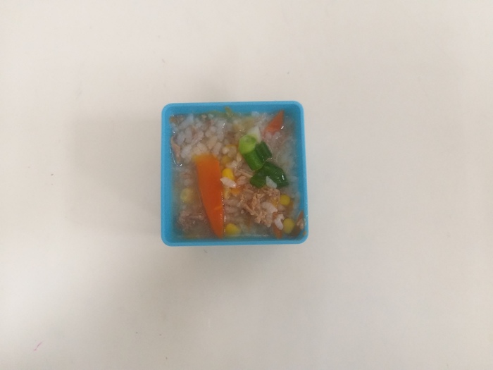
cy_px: 185
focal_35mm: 26
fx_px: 370
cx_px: 246
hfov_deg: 67.3
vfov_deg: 53.1
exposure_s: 1/60
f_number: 1.7
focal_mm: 3.93
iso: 160
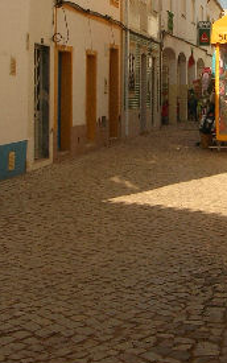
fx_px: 742
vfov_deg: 27.3
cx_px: 178
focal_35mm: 75
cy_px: 116
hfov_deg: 17.3
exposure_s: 1/326
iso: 50
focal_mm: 5.8
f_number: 5.6
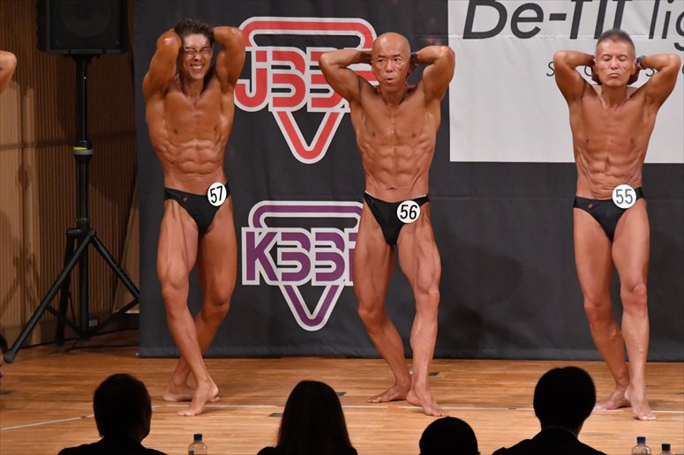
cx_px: 342
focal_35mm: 285
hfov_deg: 7.2
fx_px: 5412
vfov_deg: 4.8
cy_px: 228
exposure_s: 1/400
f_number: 5.6
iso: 8000
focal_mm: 190
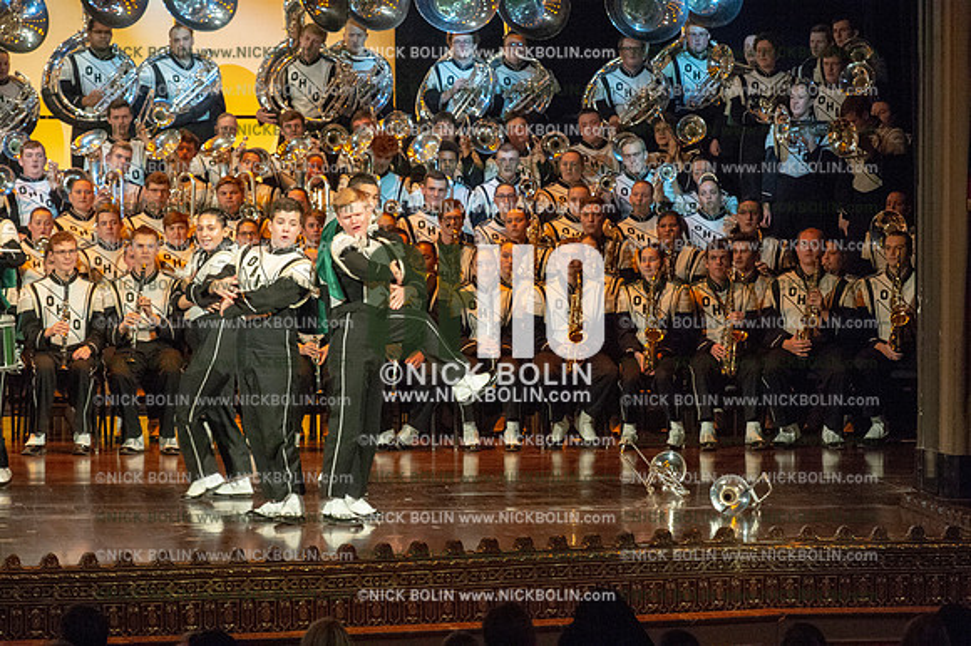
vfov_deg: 6.9
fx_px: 5391
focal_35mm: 200
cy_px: 323
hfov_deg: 10.3
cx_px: 486
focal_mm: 200
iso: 8000
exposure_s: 1/320
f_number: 5.6
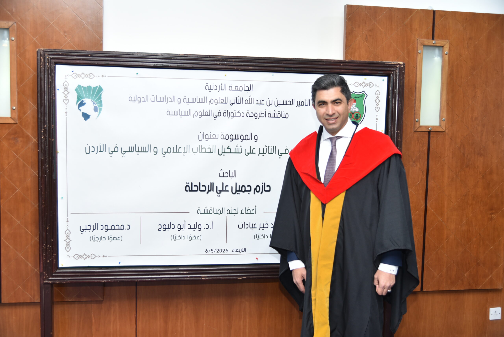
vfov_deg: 35.1
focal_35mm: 38
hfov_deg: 50.7
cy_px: 168
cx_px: 252
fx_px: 532
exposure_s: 1/160
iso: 400
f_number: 4
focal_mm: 38
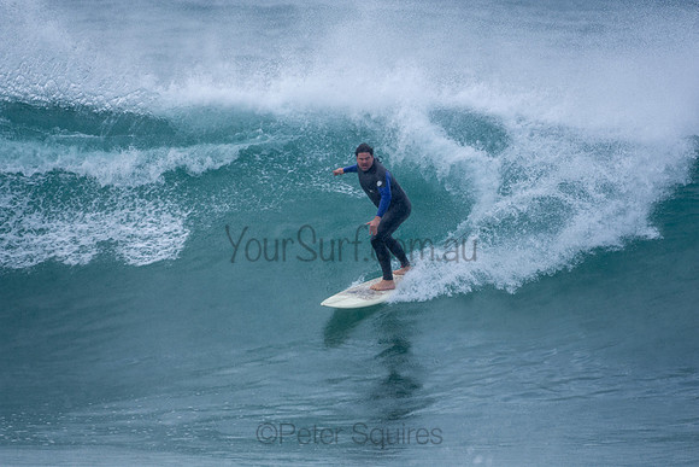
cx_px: 350
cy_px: 234
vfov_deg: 1.9
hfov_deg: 2.9
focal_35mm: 720
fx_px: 13983
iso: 280
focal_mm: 480
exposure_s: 1/1000
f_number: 5.6
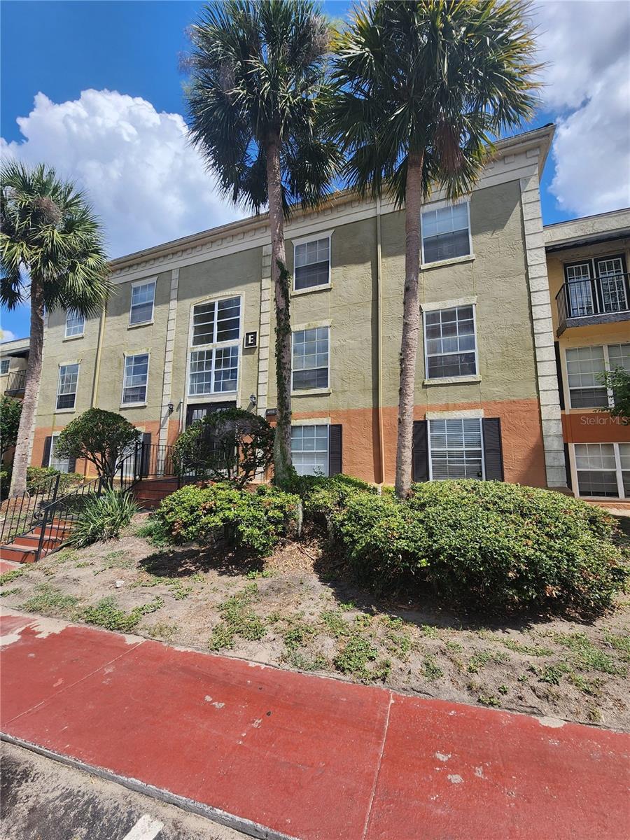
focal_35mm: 13
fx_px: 315
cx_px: 315
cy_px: 420
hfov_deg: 89.9
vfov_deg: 106.2
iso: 50
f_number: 2.2
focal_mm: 2.2
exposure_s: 1/1521
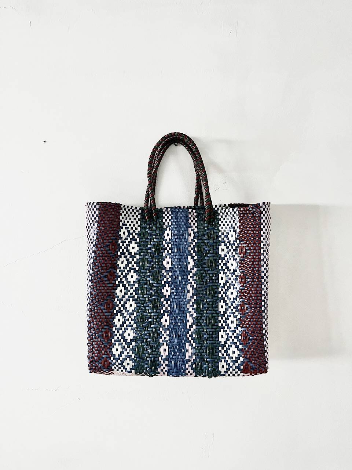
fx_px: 353
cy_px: 235
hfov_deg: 53.1
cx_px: 176
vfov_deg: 67.3
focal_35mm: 26
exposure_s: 1/40
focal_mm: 5.1
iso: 500
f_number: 1.6
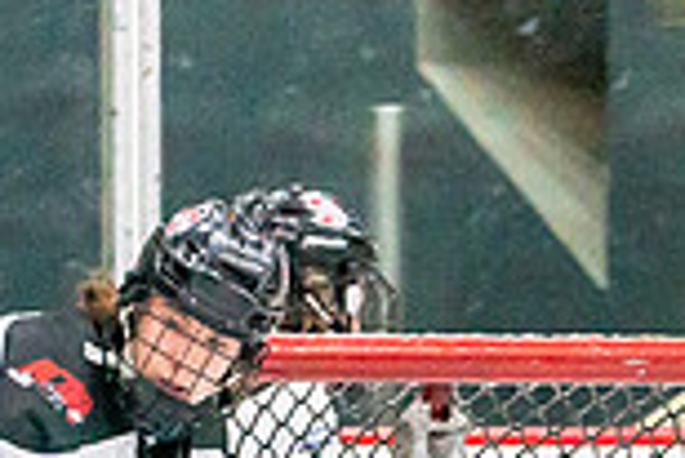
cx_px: 472
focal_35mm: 1175
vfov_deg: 1.2
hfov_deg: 1.8
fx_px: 22378
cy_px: 1248
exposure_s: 1/1250
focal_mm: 200
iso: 3200
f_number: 2.8
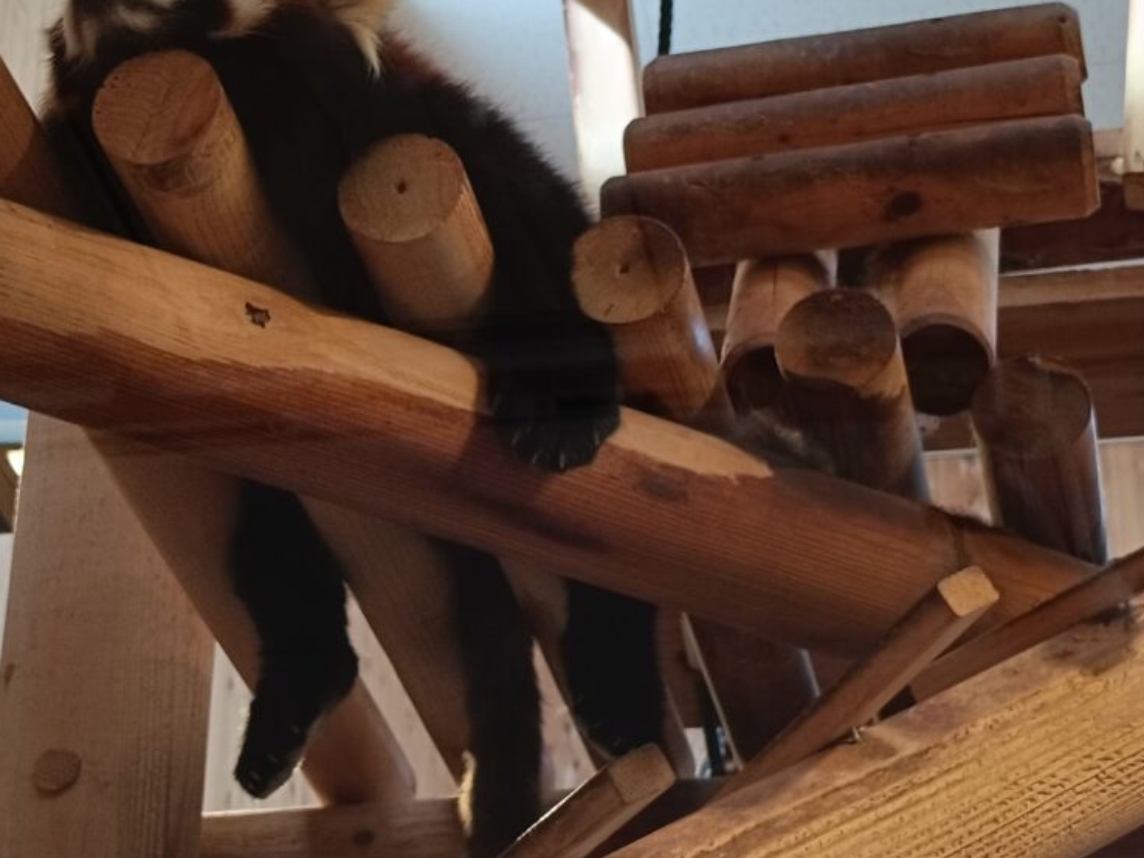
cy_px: 376
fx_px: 3438
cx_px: 460
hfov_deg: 18.9
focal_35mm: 104
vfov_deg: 14.2
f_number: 1.7
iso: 200
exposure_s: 1/50
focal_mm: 4.7
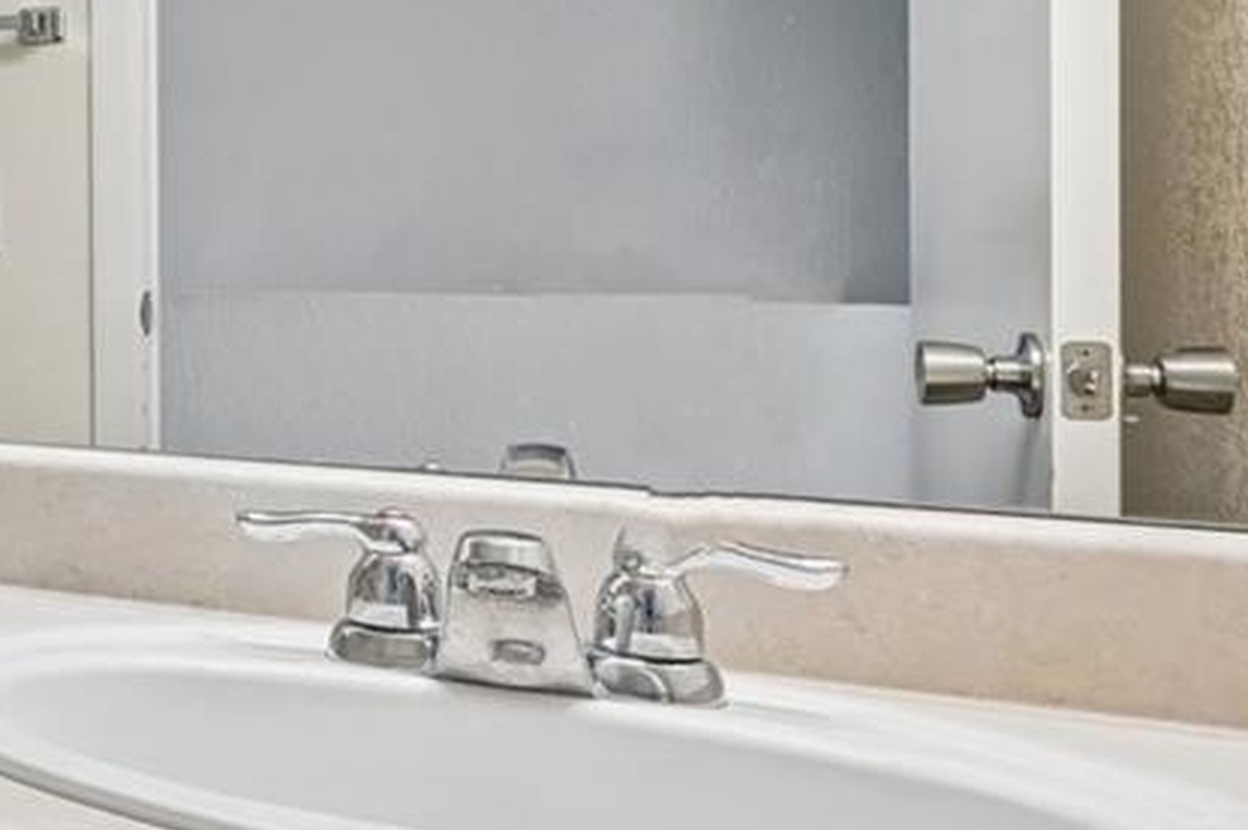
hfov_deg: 22.4
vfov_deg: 24.7
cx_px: -974
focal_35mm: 54
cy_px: 195
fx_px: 1870
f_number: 9
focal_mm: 14
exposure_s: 1/10
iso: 400
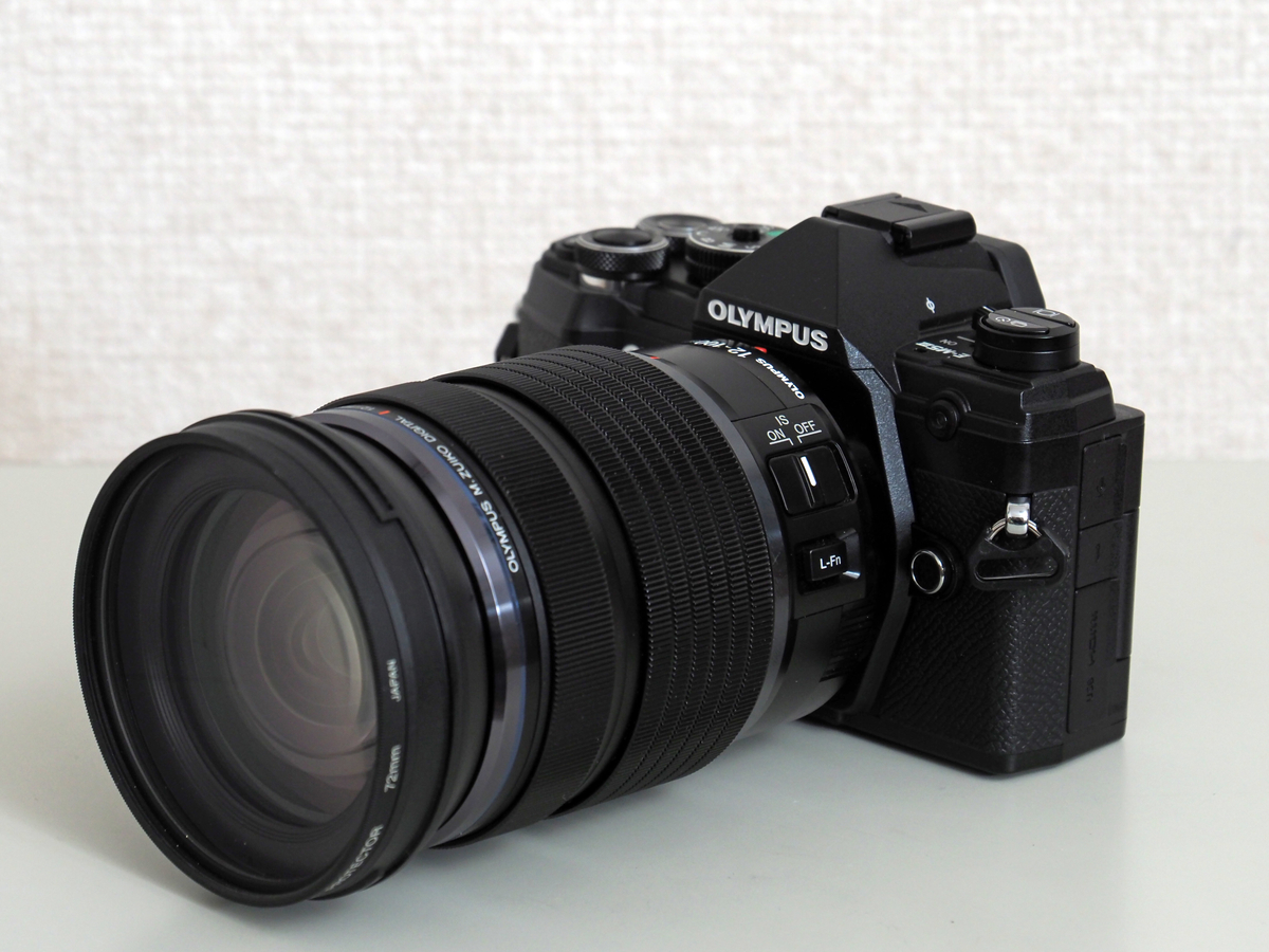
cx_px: 634
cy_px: 476
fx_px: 4106
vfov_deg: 13.2
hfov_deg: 17.6
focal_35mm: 112
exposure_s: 1/60
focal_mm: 56
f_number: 5.6
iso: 400
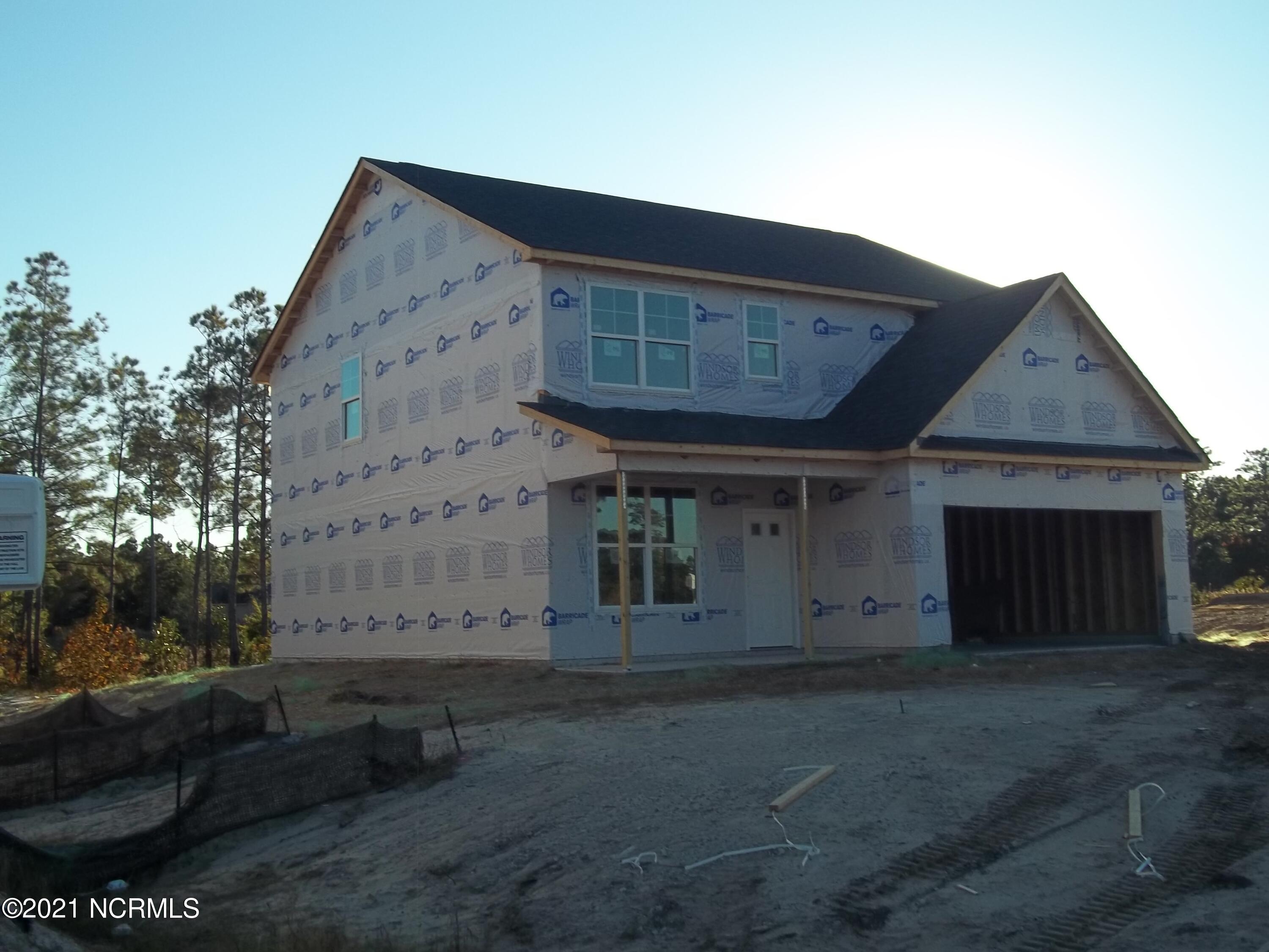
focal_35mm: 39
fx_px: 1430
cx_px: 634
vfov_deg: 36.8
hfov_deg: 47.9
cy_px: 476
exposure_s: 1/80
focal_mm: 7.1
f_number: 9.9
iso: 64
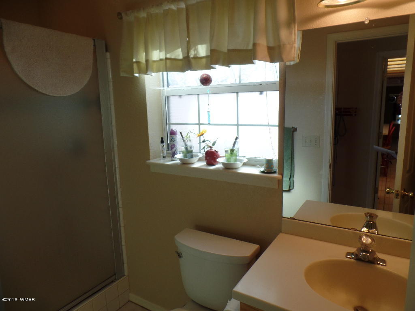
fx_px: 276
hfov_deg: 73.9
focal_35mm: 23
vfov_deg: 58.9
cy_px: 156
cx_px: 208
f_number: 3.5
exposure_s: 1/45
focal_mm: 4.1
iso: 80
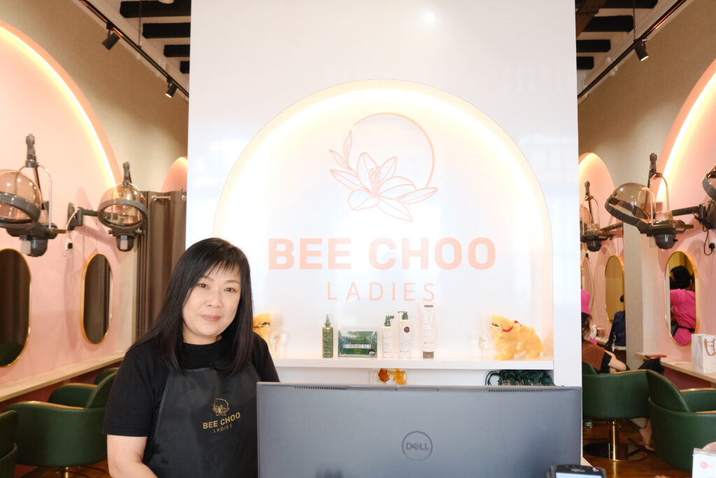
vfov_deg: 43.6
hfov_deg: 61.9
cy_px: 239
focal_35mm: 30
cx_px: 358
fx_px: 597
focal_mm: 19.7
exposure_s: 1/100
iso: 2500
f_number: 4
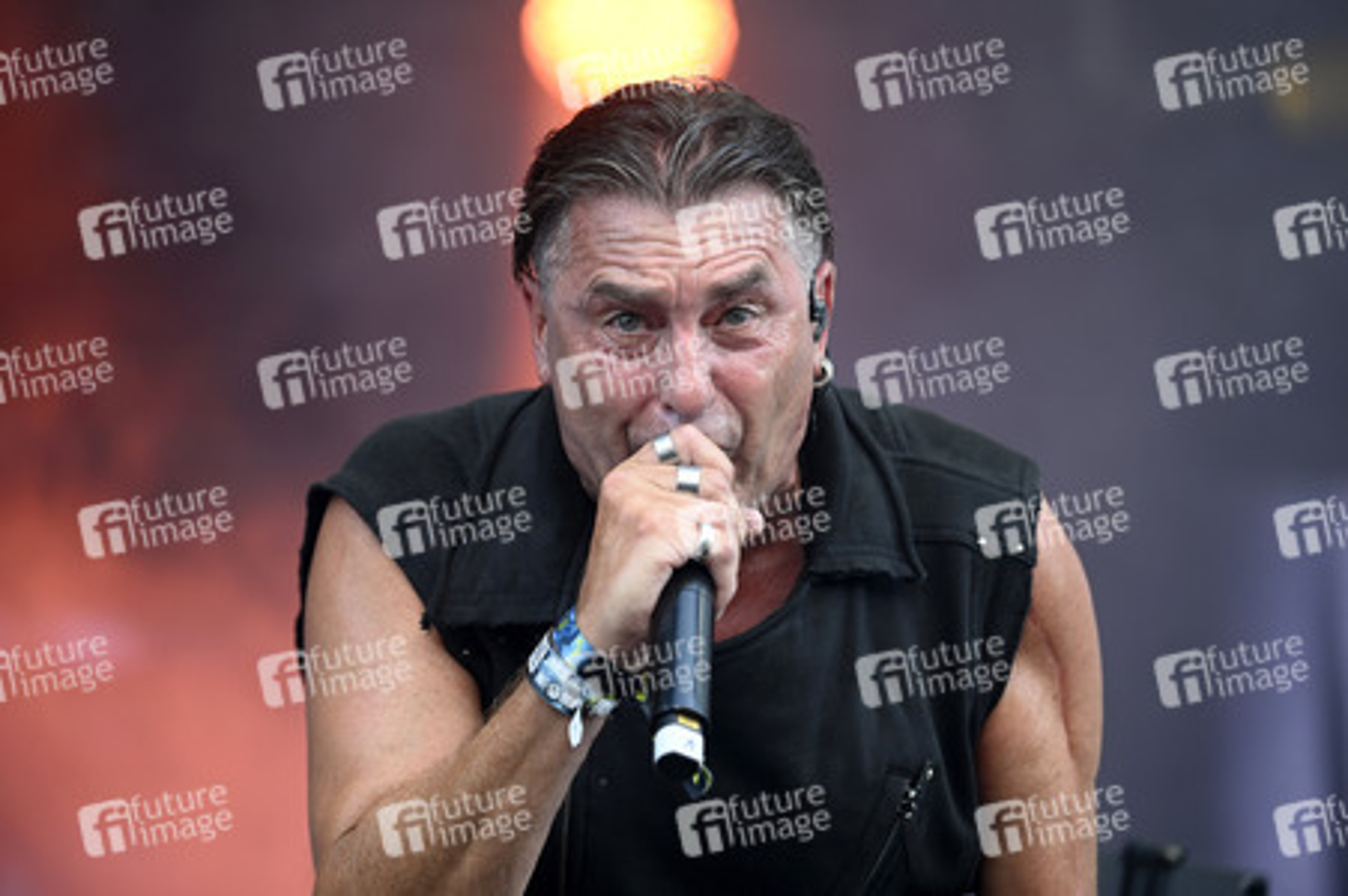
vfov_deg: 10.1
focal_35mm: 135
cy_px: 448
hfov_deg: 15.2
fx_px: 5051
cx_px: 674
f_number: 2.8
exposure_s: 1/400
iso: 320
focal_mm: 135
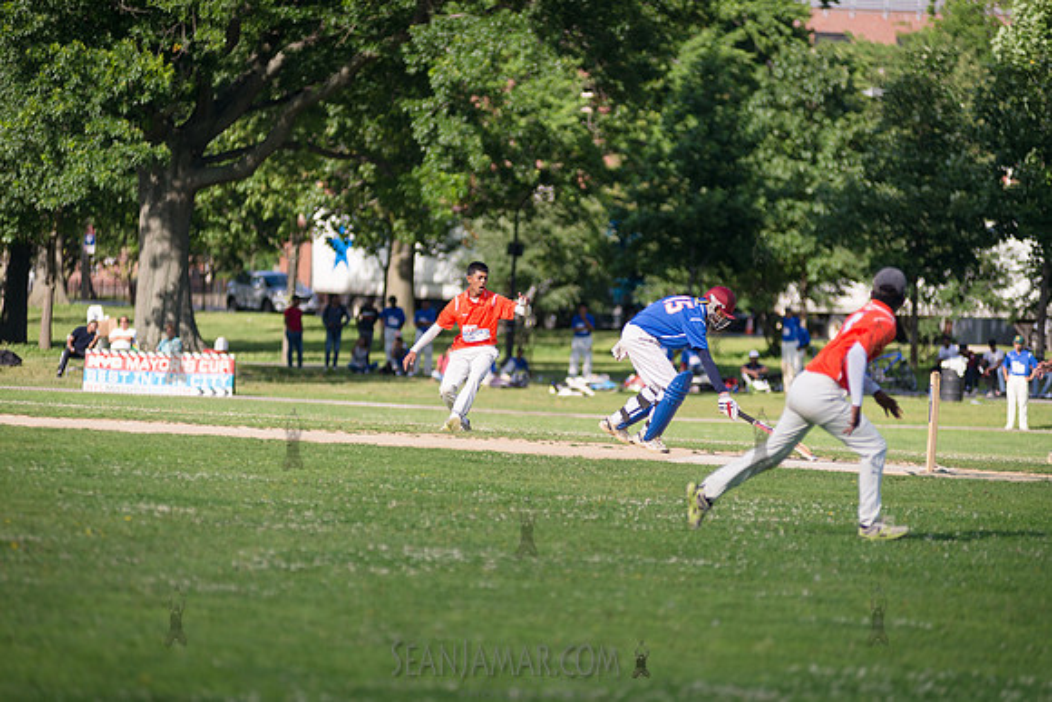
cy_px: 351
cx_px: 526
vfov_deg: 6.9
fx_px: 5846
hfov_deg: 10.3
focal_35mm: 200
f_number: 2.8
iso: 200
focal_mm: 200
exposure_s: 1/2500
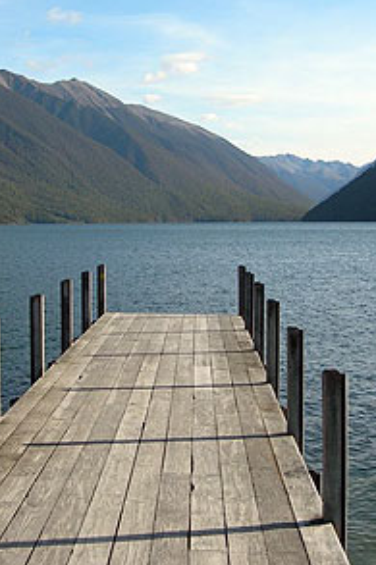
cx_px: 135
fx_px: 972
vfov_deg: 32.4
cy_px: 250
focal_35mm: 62
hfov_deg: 21.8
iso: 50
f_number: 4.8
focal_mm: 7.8
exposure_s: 1/412
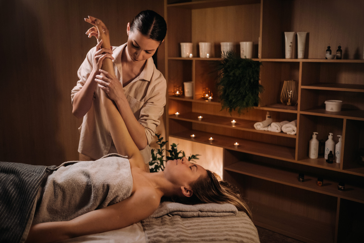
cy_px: 122
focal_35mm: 35
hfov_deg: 54.4
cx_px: 182
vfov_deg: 37.9
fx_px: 354
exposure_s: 1/250
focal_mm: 23
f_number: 2
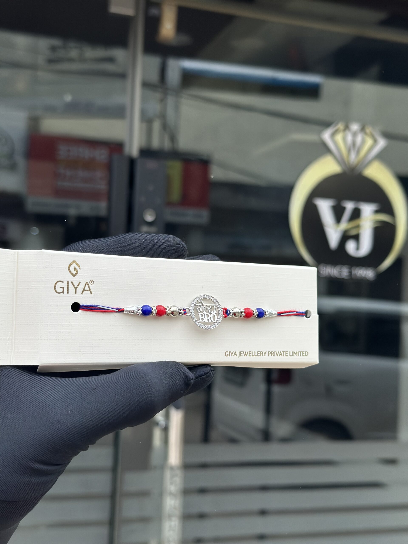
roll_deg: -3.7
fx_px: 754
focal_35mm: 48
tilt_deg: +1.9
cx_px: 204
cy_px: 272
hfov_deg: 30.3
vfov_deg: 39.7
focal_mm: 6.86
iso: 80
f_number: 1.78
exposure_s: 1/1414
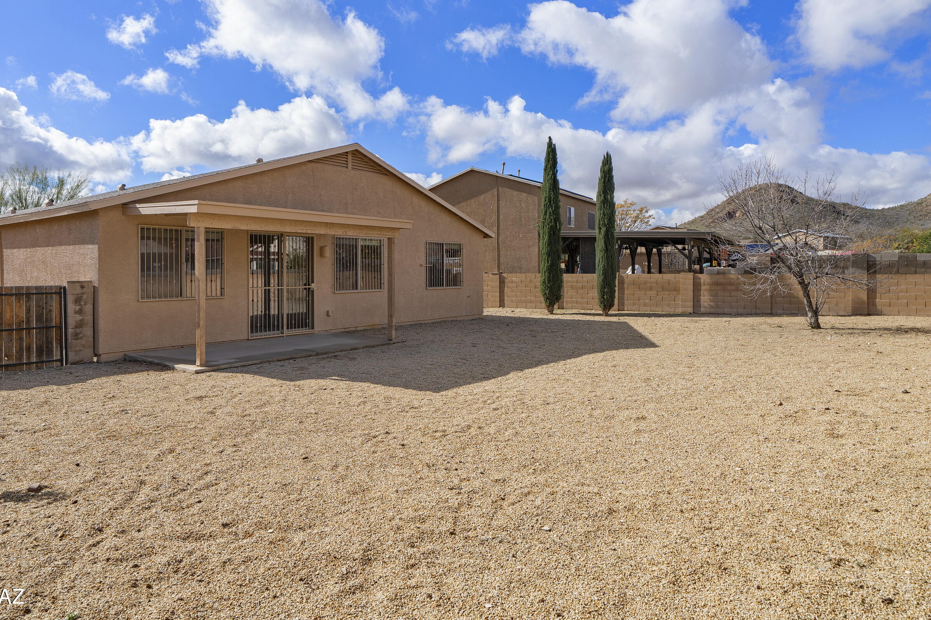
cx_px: 420
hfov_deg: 81.0
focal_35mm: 21
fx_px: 543
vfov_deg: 59.2
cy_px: 268
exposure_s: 1/160
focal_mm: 18
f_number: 9
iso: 100
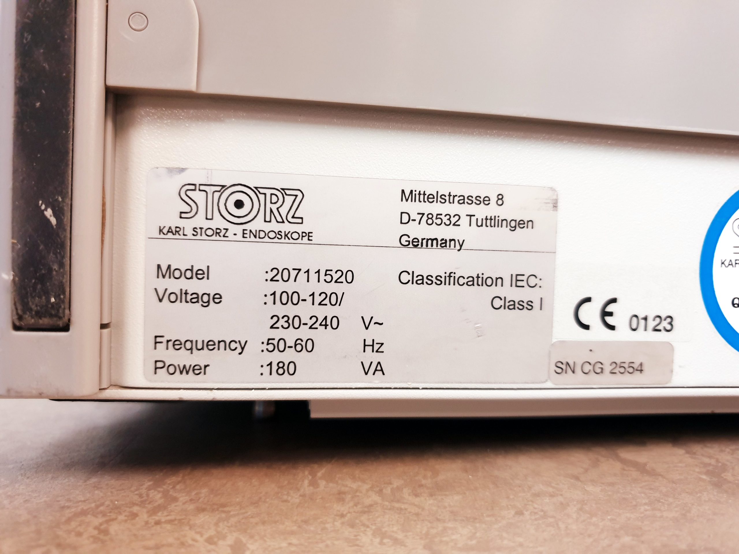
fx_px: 555
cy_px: 277
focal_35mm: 26
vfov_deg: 53.1
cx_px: 370
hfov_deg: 67.3
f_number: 1.5
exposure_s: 1/50
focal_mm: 4.3
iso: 250
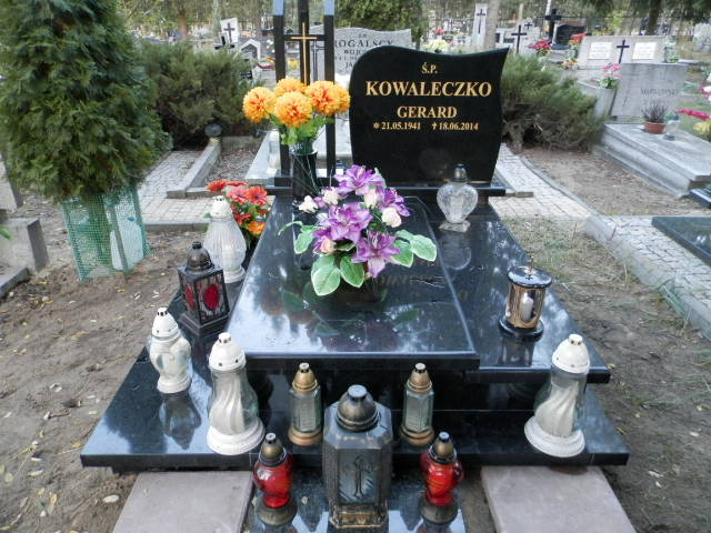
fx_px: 513
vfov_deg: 54.9
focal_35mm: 25
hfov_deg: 69.4
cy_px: 266
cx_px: 356
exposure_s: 1/20
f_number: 3.1
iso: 200
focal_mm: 4.5
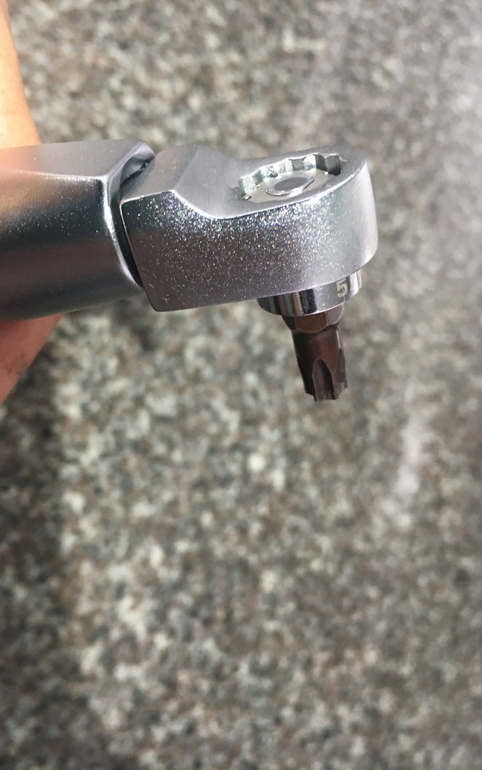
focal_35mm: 31
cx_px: 217
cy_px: 383
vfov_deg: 61.2
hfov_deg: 40.6
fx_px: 651
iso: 125
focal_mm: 4.15
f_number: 2.2
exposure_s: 1/30
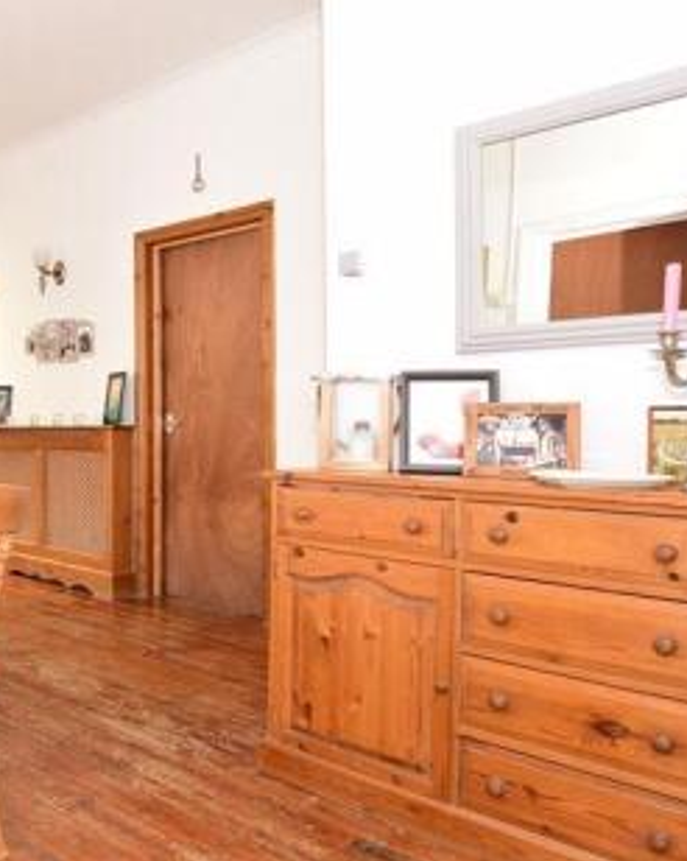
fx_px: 763
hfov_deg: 40.7
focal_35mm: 30
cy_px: 424
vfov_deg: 58.8
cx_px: -36
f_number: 8
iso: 400
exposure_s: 1/20
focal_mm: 10
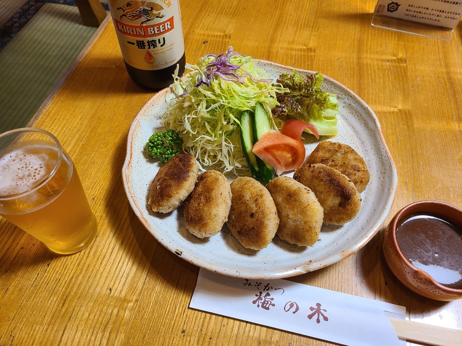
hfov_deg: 67.3
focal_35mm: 26
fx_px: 347
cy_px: 173
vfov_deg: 53.1
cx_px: 231
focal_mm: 5.4
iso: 200
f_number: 1.8
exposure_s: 1/39
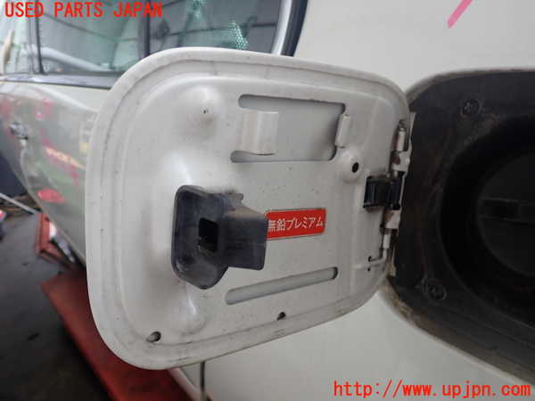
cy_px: 200
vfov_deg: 46.8
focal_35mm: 30
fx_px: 464
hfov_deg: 60.0
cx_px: 268
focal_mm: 5.4
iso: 200
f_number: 2.3
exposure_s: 1/125
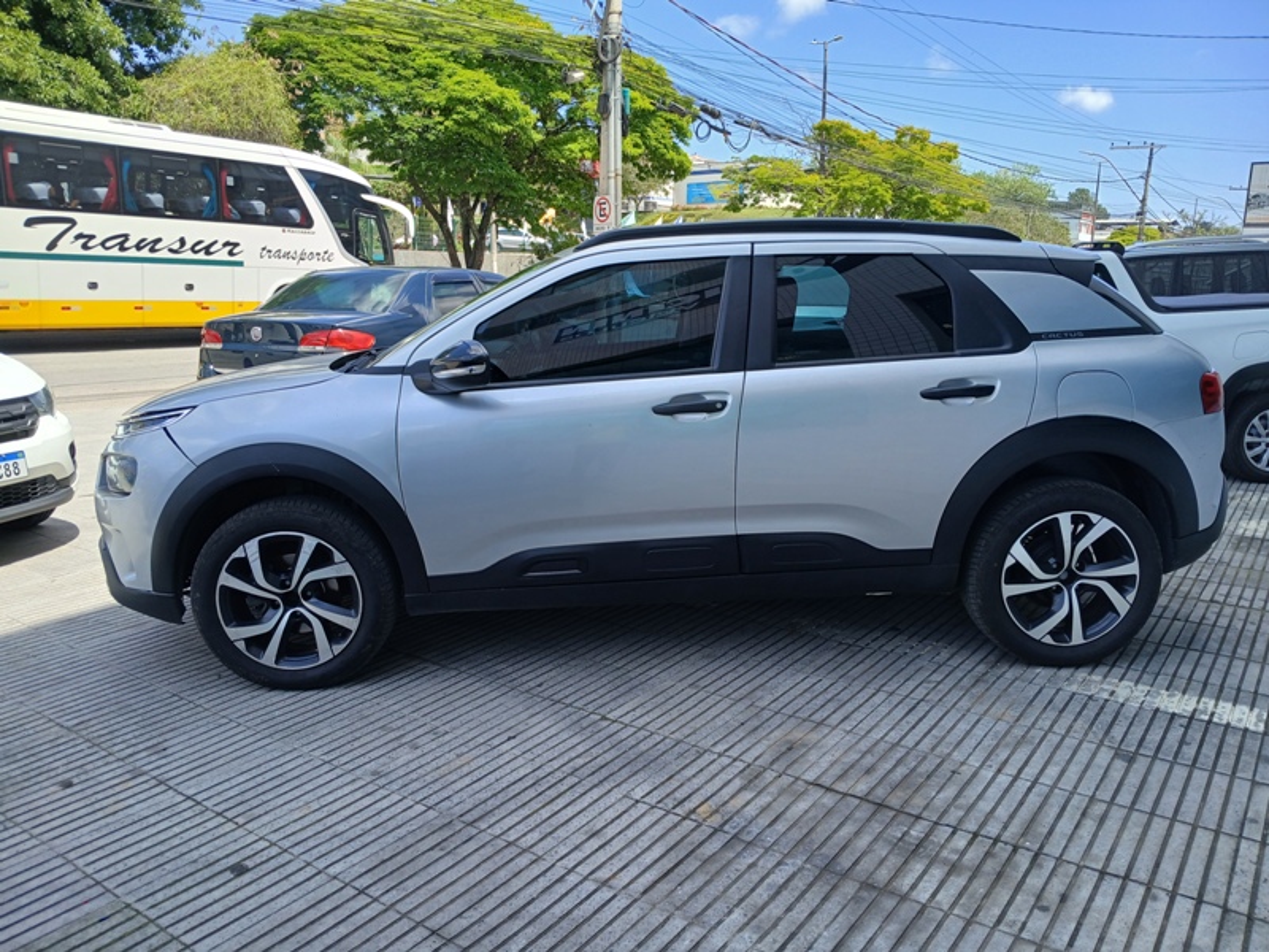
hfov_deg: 67.3
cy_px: 476
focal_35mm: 26
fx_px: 953
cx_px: 634
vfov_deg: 53.1
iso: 20
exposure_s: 1/215
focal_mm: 3.98
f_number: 1.8
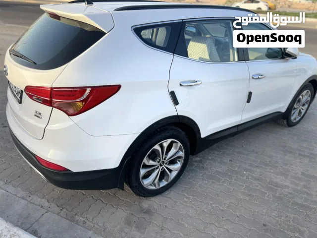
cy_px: 119
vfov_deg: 53.1
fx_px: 238
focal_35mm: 26
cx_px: 158
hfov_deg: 67.3
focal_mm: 5.7
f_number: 1.5
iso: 50
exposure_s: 1/1295
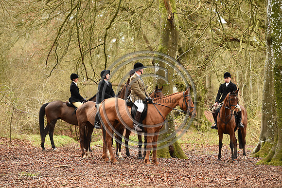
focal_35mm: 140
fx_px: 1096
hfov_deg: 14.7
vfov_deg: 9.8
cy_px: 94
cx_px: 141
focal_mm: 140
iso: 2000
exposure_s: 1/1250
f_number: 4
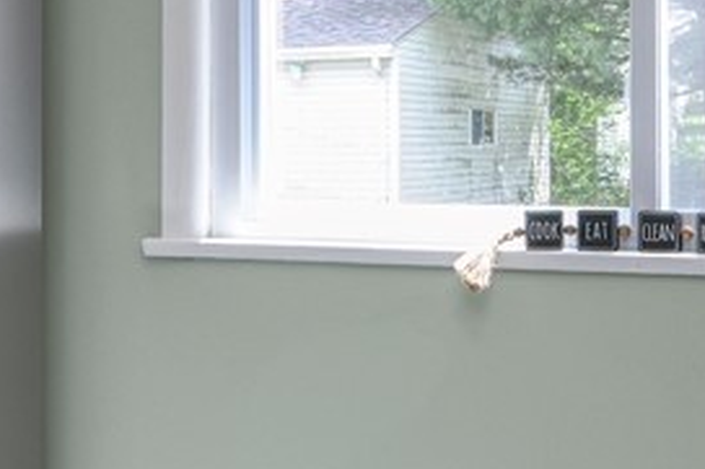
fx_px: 1292
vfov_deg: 20.5
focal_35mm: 66
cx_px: 360
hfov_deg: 30.5
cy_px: 130
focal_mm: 11
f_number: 8
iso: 200
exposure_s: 1/8
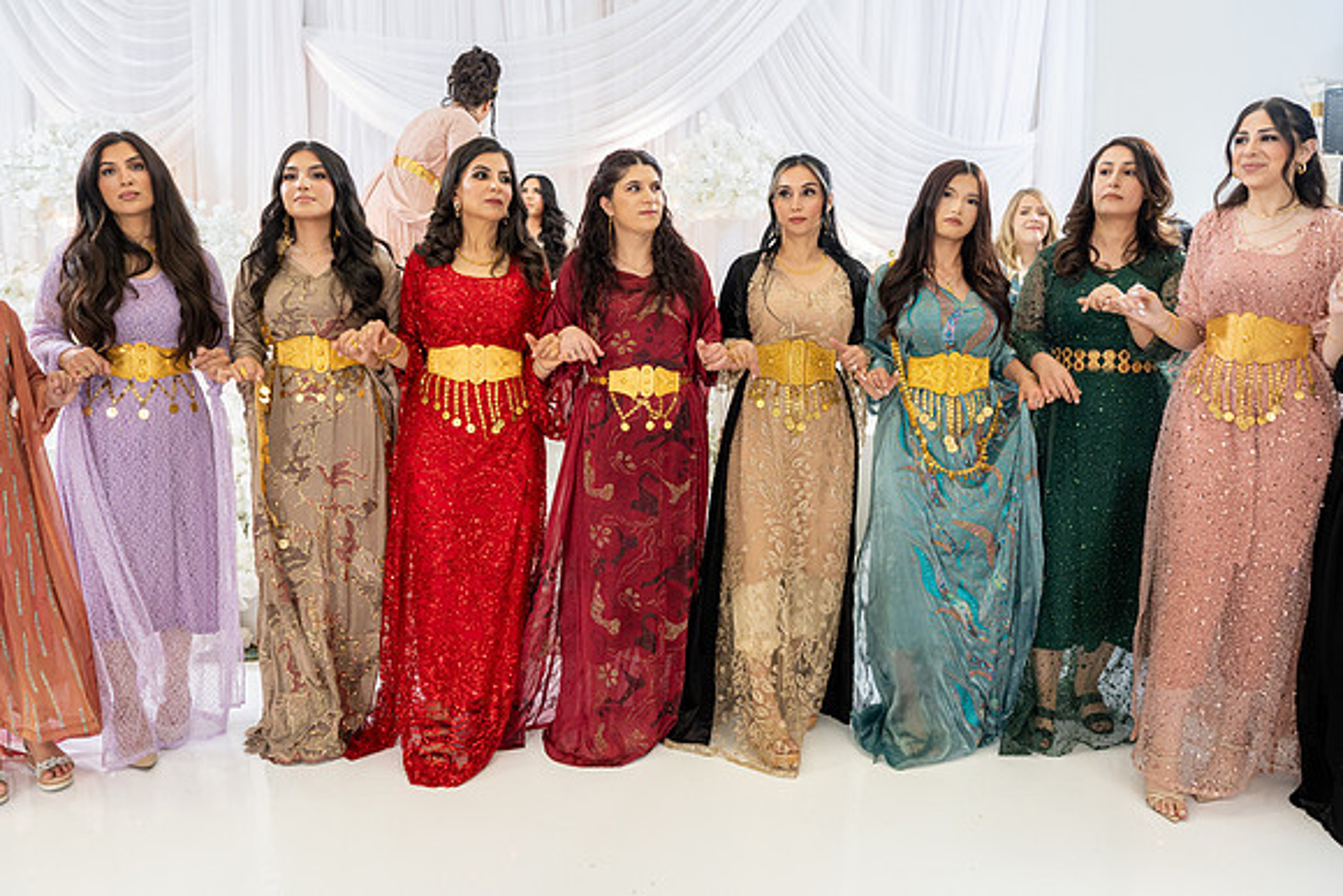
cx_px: 672
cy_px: 448
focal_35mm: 28
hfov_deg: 65.5
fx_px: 1045
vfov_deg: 46.4
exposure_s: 1/160
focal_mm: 28
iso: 800
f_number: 2.8
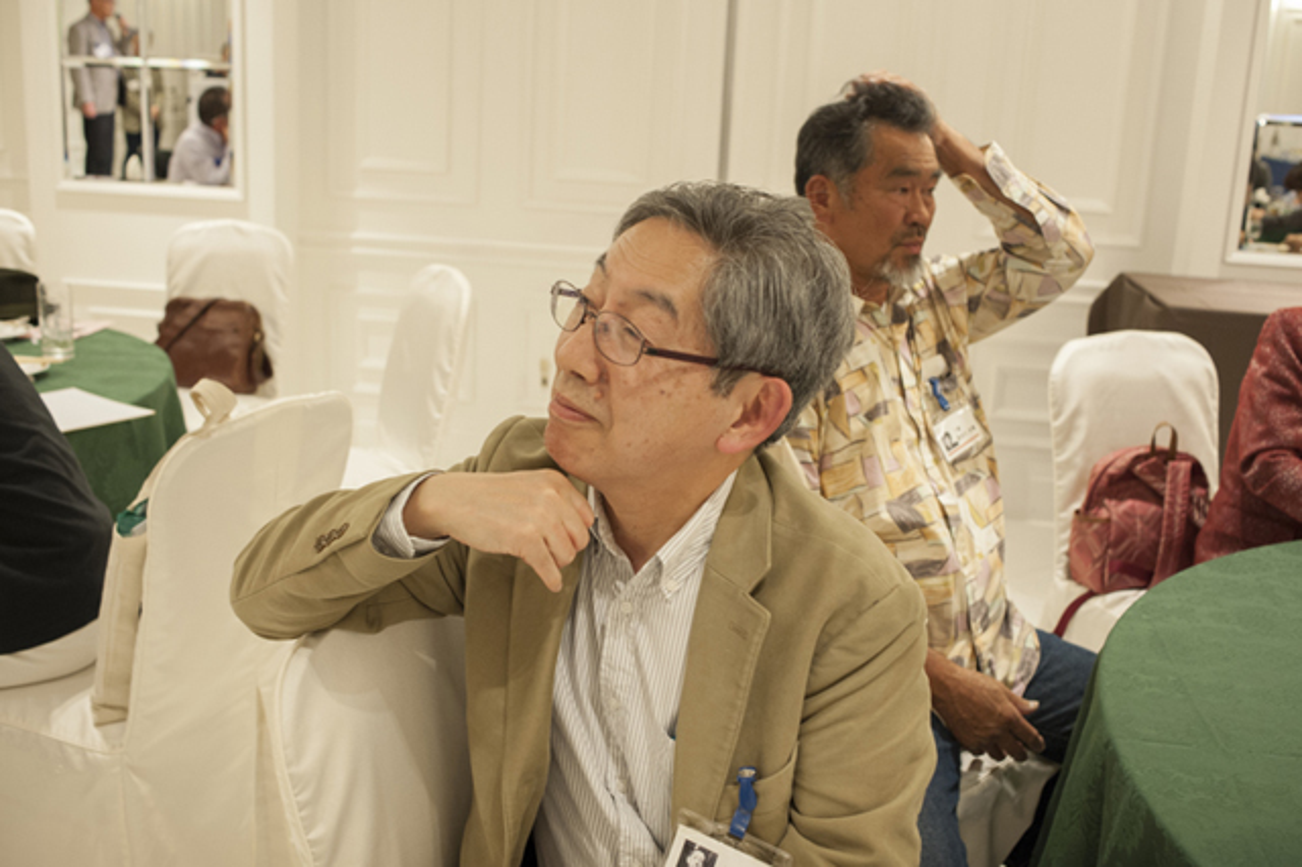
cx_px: 651
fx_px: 1265
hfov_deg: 54.5
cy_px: 434
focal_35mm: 35
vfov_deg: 37.8
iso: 1250
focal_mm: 35
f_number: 5.6
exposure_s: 1/100
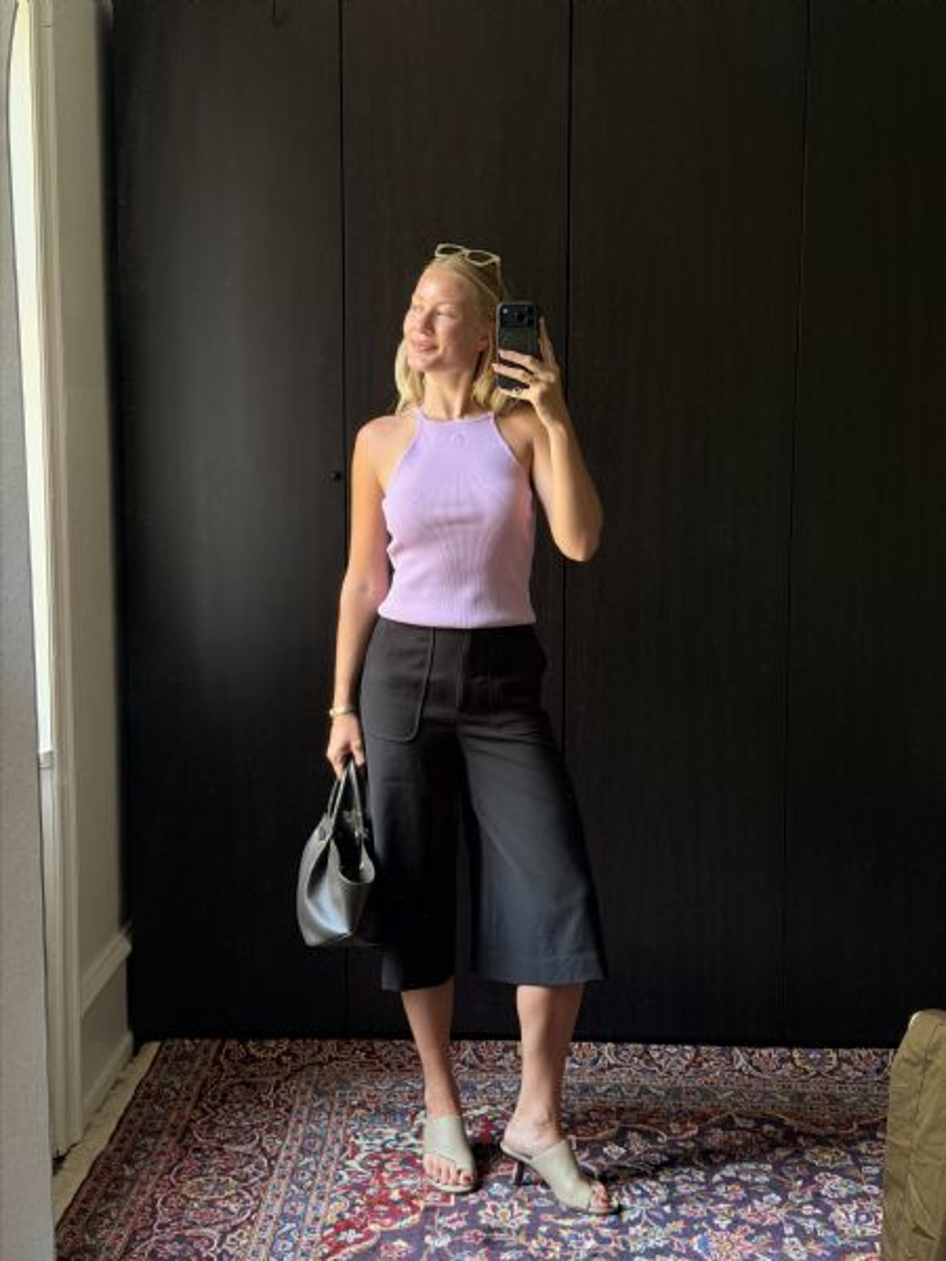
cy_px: 630
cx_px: 473
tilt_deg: -14.9
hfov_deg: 30.3
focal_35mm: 48
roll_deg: +0.8
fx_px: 1749
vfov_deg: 39.7
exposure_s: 1/40
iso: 250
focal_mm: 6.76
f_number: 1.78
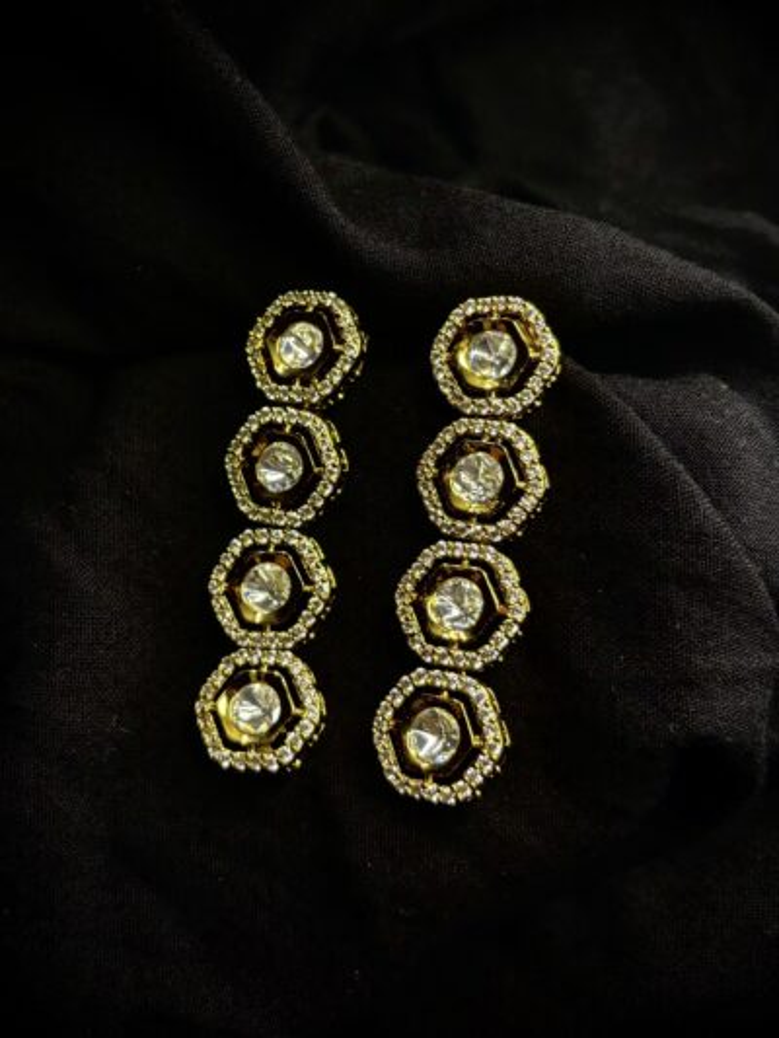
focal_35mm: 26
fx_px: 780
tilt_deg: -45.0
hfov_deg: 53.1
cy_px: 519
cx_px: 390
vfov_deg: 67.3
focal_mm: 5.96
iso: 400
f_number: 1.6
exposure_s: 1/60
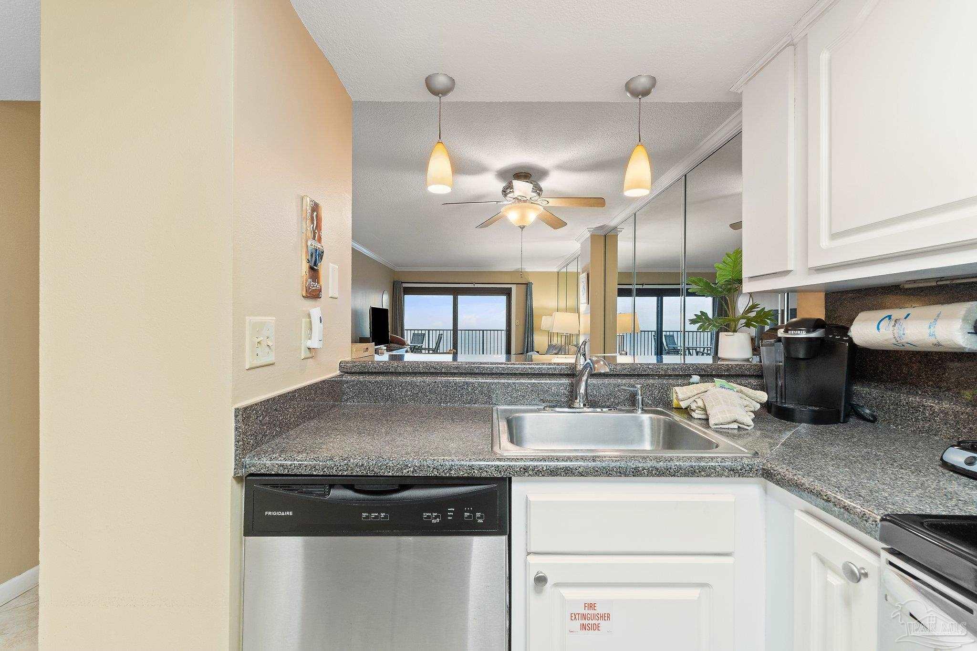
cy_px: 326
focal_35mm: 15
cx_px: 488
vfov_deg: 77.3
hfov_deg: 100.4
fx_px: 407
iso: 400
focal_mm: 10
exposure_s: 1/2
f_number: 8
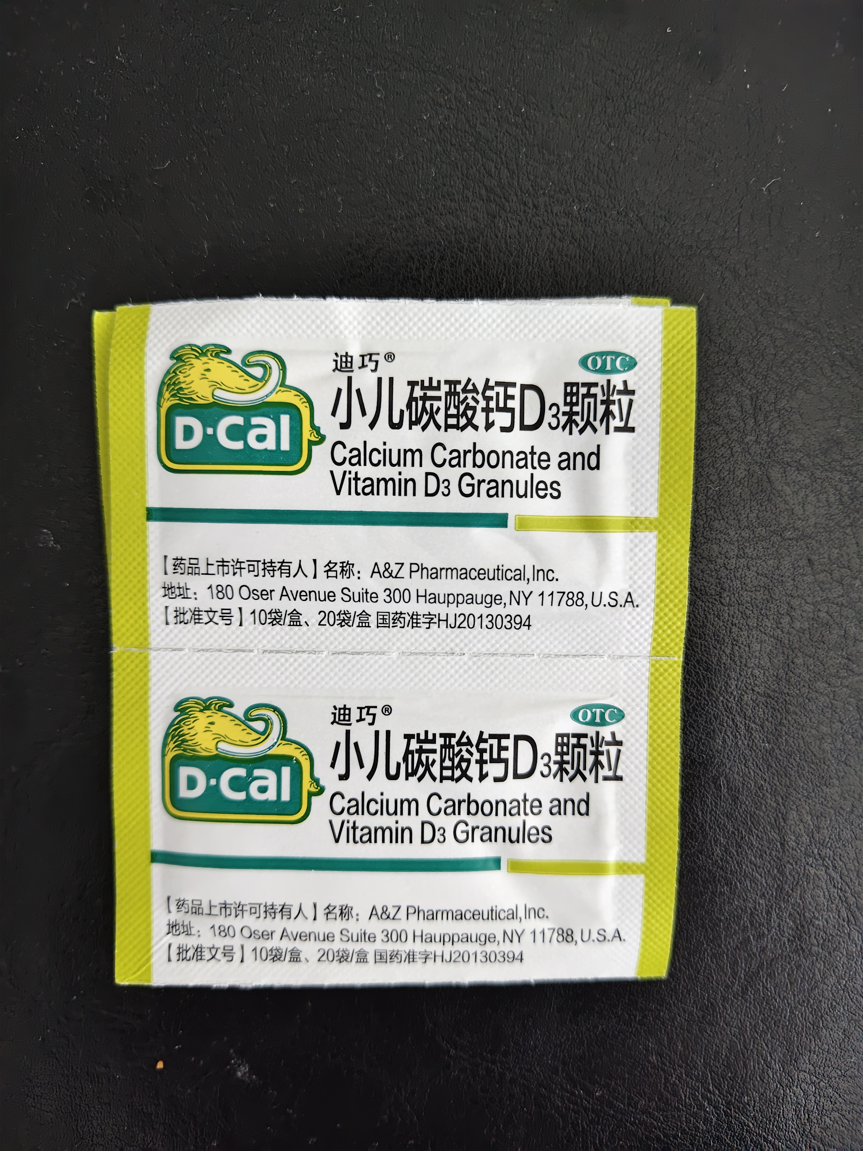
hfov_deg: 58.9
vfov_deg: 73.9
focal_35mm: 23
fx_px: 765
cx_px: 432
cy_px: 576
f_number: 1.88
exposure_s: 1/500
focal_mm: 5.56
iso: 826
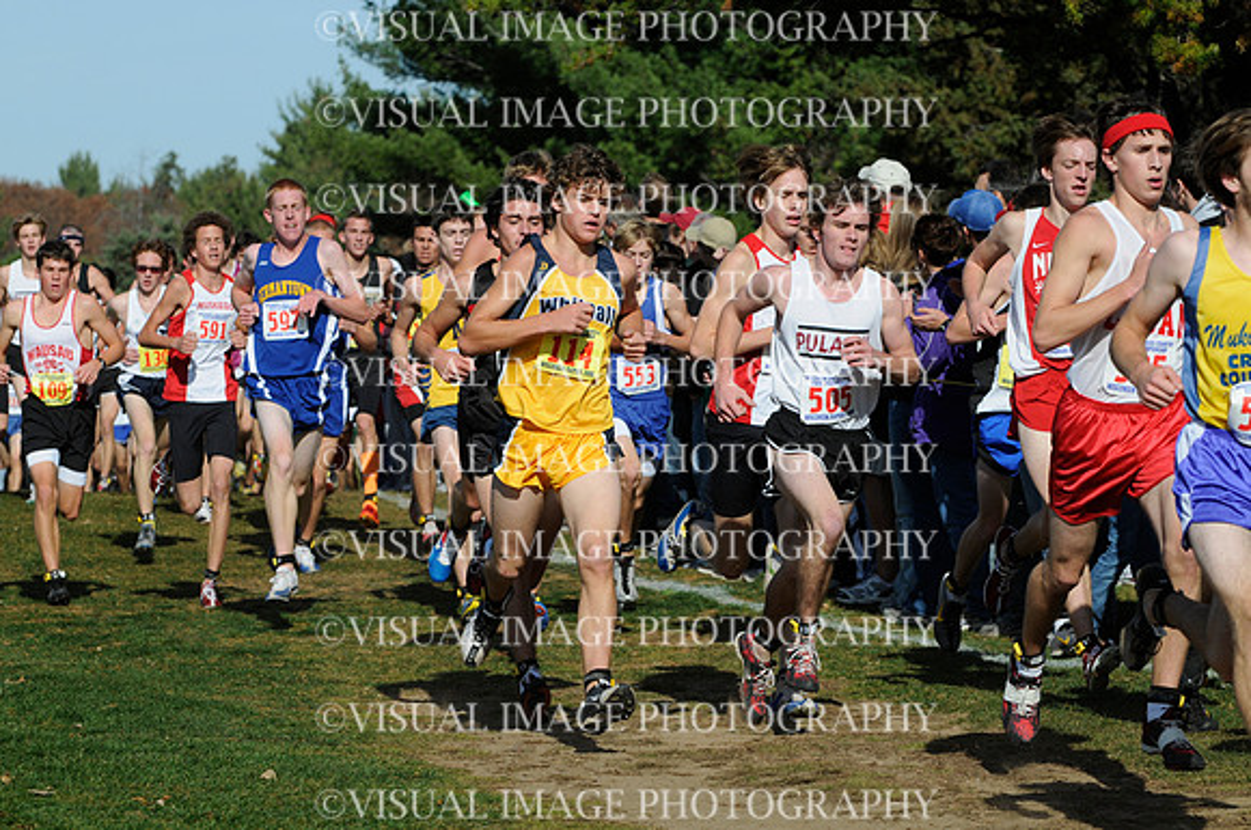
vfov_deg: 7.3
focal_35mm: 188
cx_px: 626
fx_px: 6506
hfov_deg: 11.0
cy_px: 415
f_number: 5.6
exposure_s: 1/1000
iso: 200
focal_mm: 125
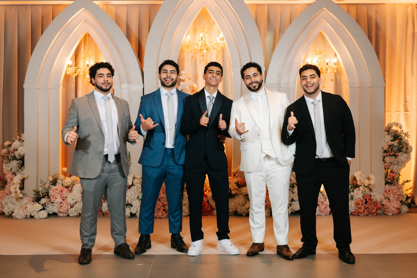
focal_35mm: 50
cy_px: 124
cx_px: 212
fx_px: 581
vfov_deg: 26.9
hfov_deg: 39.5
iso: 400
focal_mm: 45
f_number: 2.8
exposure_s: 1/200
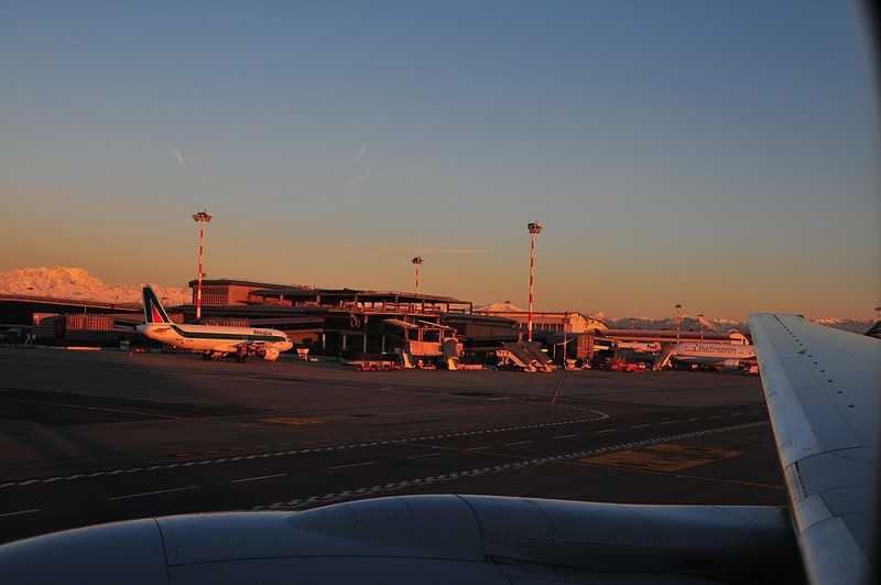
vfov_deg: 31.8
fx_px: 1026
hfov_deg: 46.5
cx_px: 440
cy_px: 292
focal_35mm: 42
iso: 200
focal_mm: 28
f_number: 5.6
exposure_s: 1/250
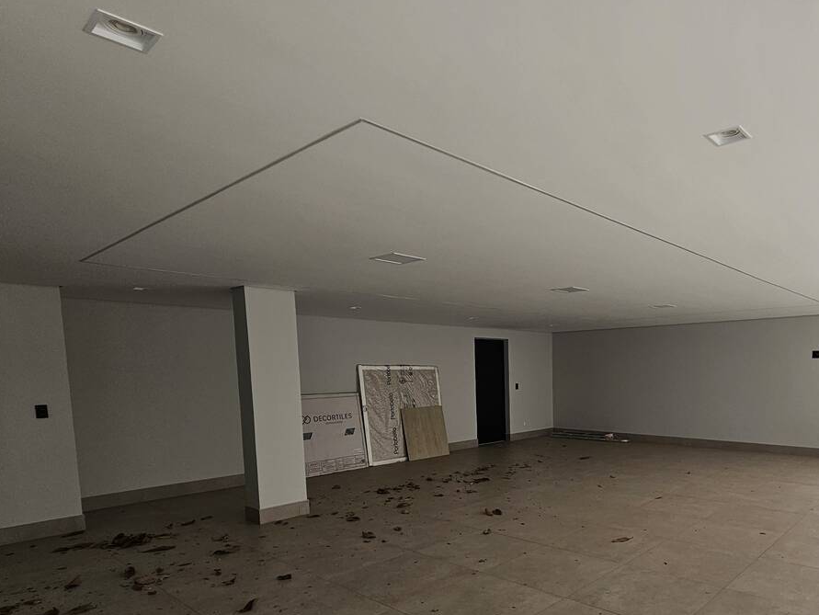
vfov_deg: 61.3
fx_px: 497
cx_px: 552
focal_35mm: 21
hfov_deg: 76.2
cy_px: 429
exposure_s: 1/252
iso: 50
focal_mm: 2.2
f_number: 2.2
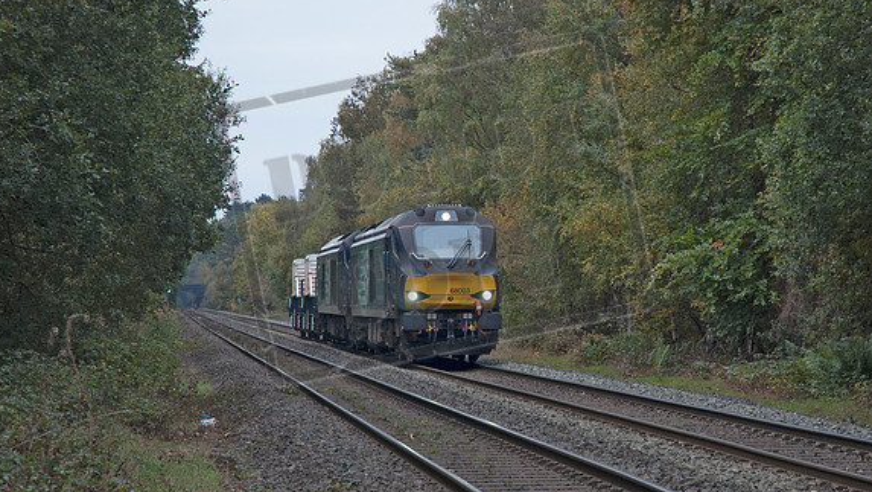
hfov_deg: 19.3
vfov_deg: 10.9
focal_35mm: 111
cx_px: 435
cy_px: 212
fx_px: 2568
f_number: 4.5
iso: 500
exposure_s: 1/125
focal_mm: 70
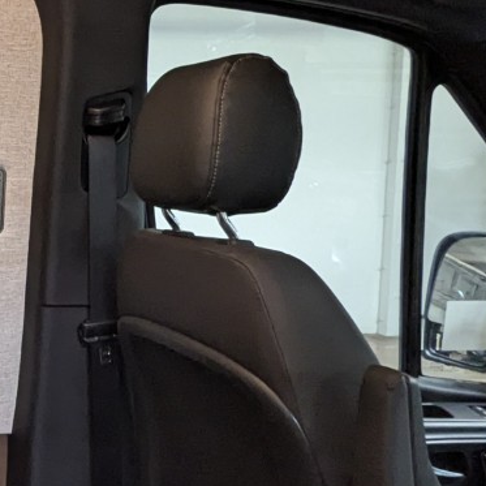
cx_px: -156
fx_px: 842
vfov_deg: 32.2
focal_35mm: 53
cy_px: 224
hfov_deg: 26.8
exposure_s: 1/40
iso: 361
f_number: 2.2
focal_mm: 2.35
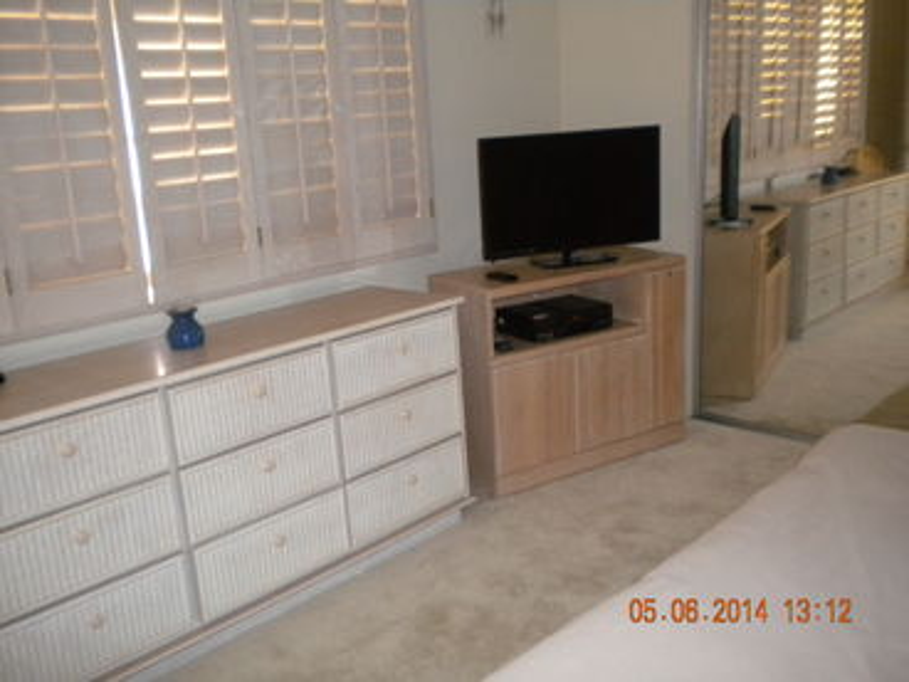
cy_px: 341
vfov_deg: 40.7
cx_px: 454
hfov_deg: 52.6
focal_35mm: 35
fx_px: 919
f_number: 3.1
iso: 400
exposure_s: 1/30
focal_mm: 6.3
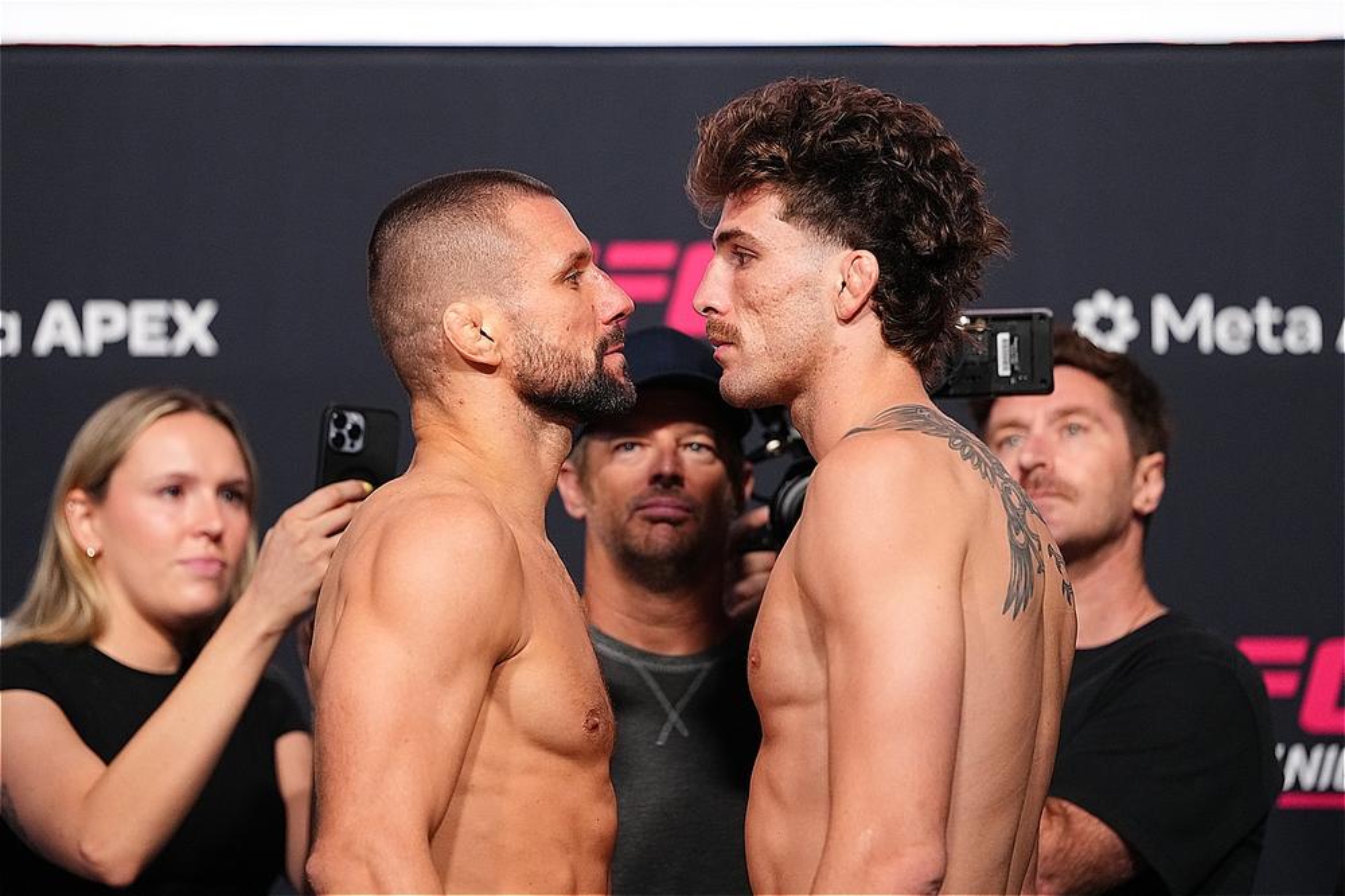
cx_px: 672
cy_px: 448
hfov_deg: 13.7
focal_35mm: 150
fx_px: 5602
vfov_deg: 9.1
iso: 3200
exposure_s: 1/800
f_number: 2.2
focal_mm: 150
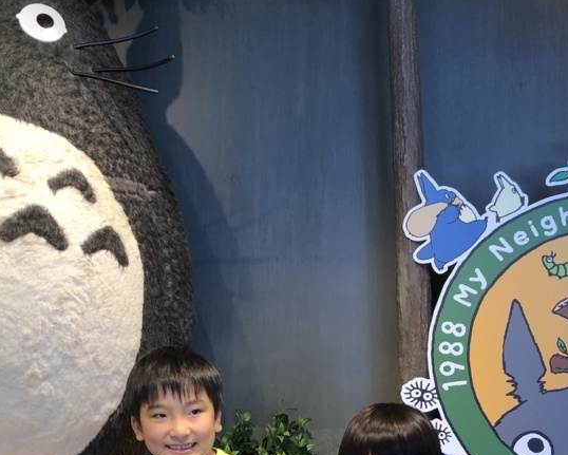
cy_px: 283
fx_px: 875
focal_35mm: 52
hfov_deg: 35.3
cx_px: 150
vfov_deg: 29.1
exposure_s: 1/50
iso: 32
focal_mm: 3.99
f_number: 1.8
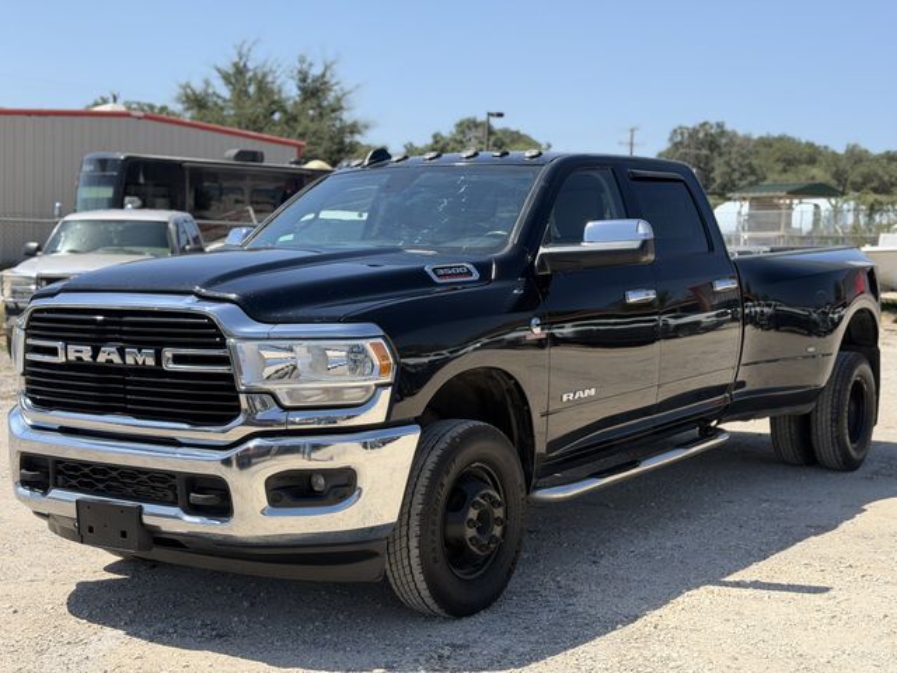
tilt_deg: -3.8
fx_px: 1244
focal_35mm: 48
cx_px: 448
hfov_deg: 39.7
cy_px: 336
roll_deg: -2.5
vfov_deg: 30.3
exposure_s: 1/3704
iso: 80
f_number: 1.78
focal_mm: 6.76
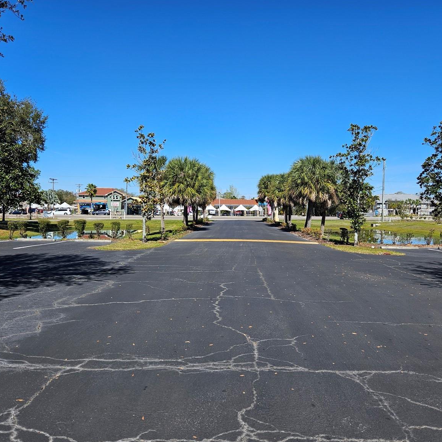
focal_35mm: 28
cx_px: 232
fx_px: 404
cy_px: 227
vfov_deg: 57.3
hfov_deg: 57.3
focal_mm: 5.4
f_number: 1.8
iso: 25
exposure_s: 1/2105
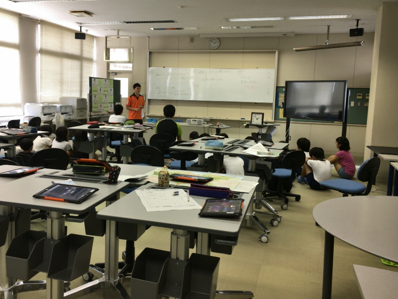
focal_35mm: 33
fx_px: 379
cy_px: 133
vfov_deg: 42.9
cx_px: 179
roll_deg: -2.1
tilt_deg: -5.7
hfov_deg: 55.3
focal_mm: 4.15
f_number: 2.2
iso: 64
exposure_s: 1/30
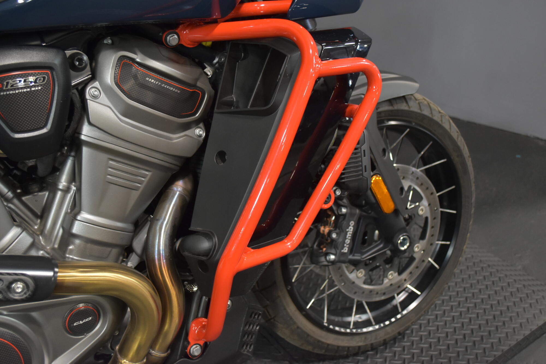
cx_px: 273
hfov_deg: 53.1
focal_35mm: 36
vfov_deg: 36.9
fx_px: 546
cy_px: 182
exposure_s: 1/30
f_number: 4
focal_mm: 24
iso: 1400
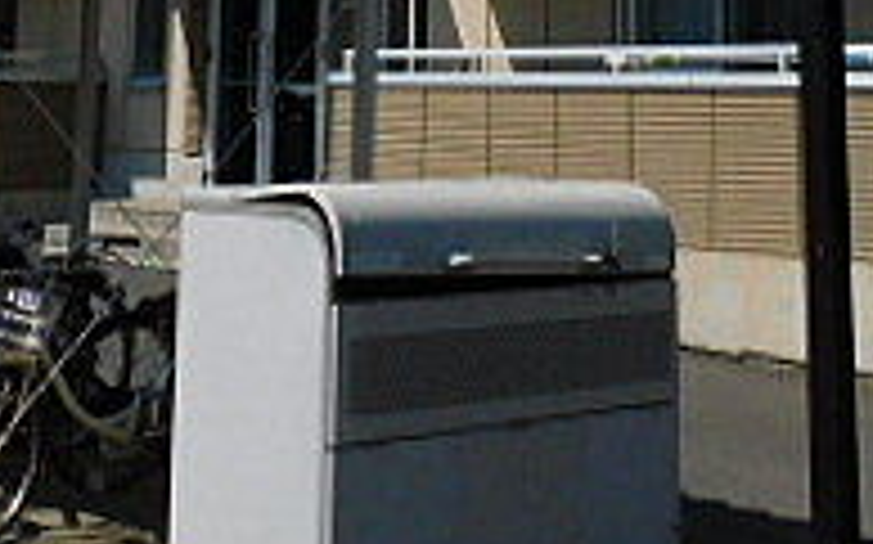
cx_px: 486
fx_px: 1997
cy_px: -337
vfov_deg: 14.2
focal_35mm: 84
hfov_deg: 24.6
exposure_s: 1/1250
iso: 125
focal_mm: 4.3
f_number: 4.8
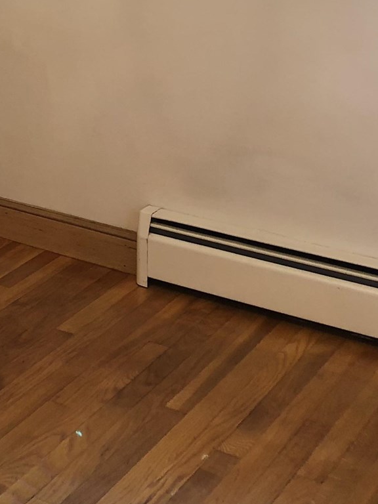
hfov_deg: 16.7
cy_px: 19
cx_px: -89
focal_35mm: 84
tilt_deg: -10.5
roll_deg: +1.6
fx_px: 1223
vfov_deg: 22.5
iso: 40
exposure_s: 1/20
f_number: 1.8
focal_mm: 3.99
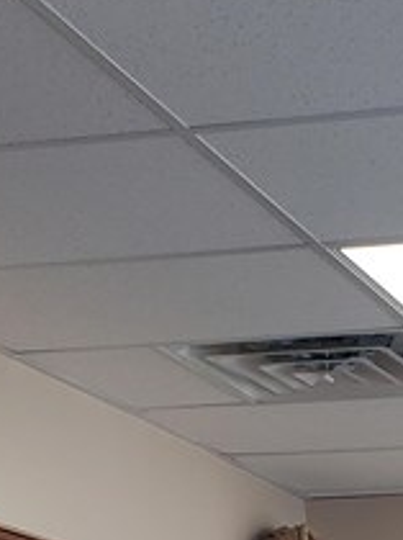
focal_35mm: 119
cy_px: 1034
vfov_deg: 14.2
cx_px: 477
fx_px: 1851
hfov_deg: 12.2
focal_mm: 4.3
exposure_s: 1/120
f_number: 2.4
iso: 160
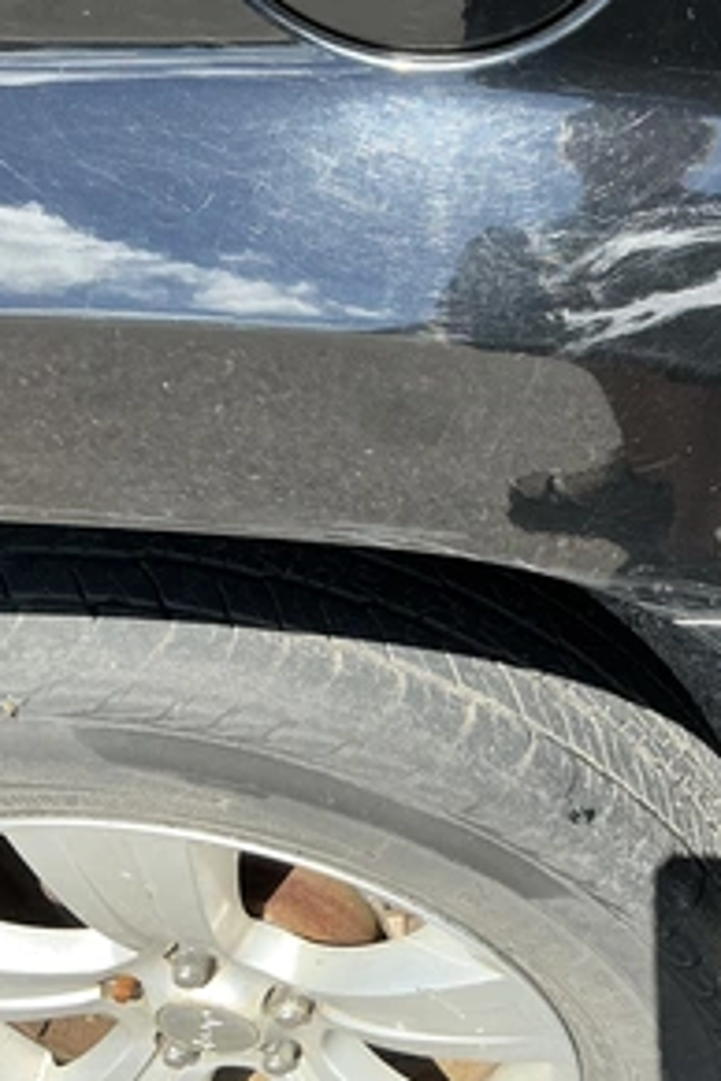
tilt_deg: -41.4
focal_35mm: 40
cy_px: 546
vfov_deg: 48.5
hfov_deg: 32.6
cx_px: 569
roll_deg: +1.5
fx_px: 1202
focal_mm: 3
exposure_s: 1/403
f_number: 1.8
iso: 25
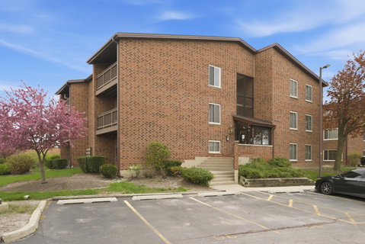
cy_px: 122
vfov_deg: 53.2
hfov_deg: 73.7
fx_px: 243
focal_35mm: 24
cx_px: 182
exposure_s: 1/100
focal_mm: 24
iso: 100
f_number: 7.1
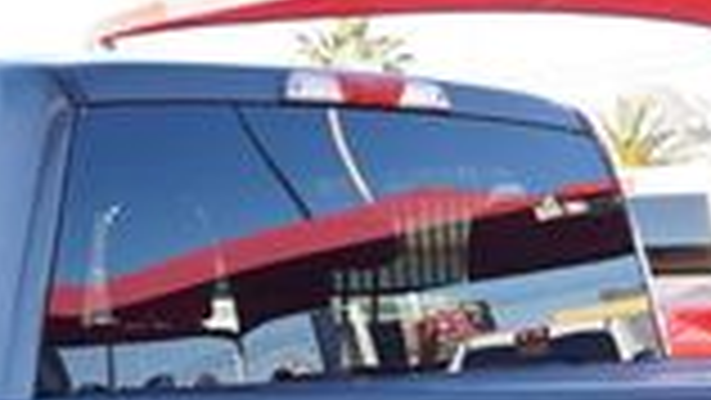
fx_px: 2395
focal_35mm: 127
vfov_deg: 9.1
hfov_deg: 16.9
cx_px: 382
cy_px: 764
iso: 100
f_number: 5.6
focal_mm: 20
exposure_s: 1/80
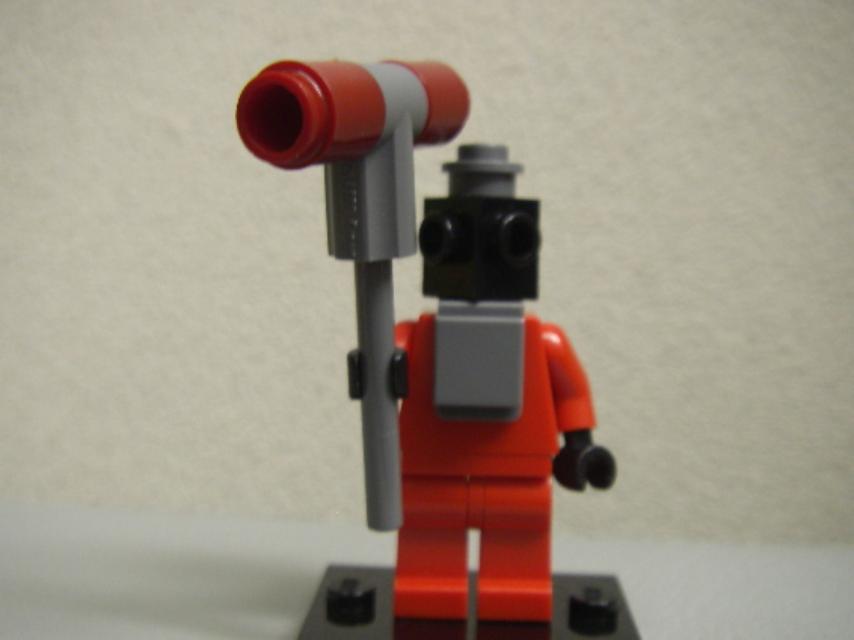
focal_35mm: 43
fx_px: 1060
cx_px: 448
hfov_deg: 43.9
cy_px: 349
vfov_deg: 33.6
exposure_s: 1/4
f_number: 3.3
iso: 160
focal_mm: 6.3
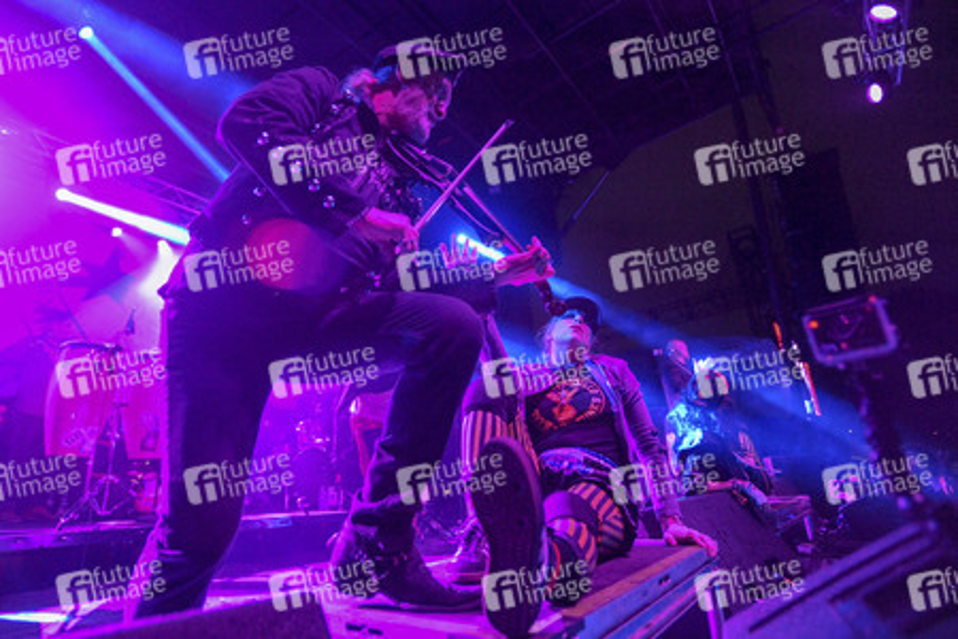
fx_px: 452
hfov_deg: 93.3
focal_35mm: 17
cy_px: 320
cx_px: 479
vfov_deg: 70.4
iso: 5000
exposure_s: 1/200
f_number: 2.8
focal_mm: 17
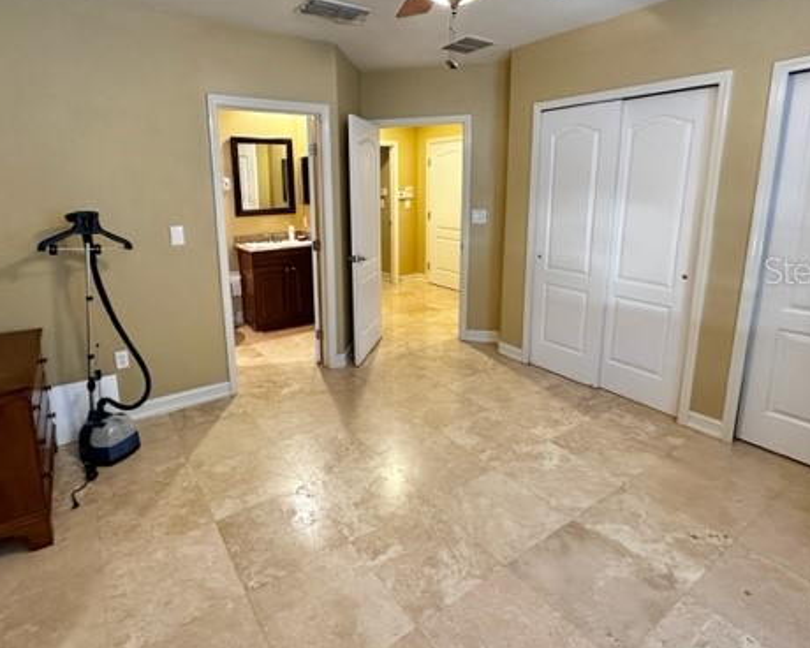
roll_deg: +0.6
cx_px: 366
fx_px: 455
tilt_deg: -10.7
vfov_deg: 70.3
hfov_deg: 83.1
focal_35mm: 19
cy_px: 269
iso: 640
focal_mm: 2.22
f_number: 2.2
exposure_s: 1/60
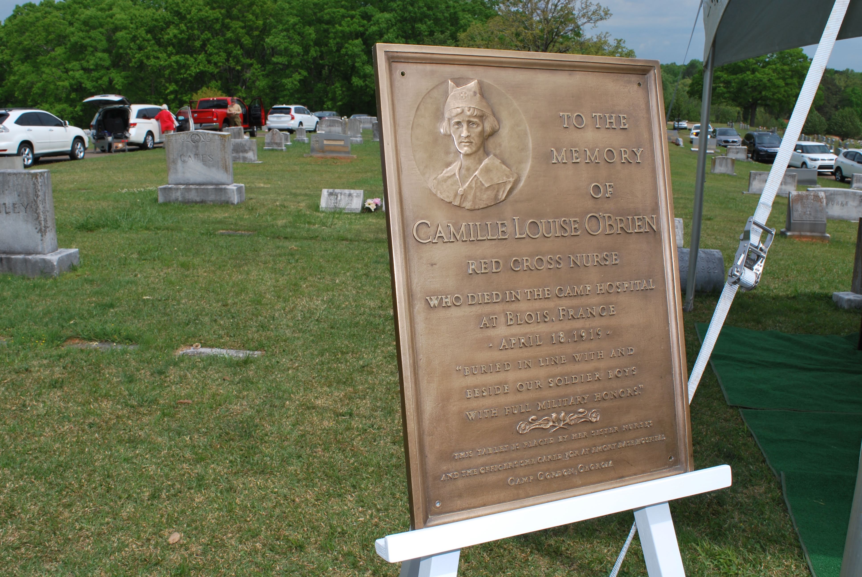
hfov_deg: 53.1
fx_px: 863
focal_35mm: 36
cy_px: 288
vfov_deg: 37.0
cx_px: 431
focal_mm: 24
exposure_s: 1/200
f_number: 13
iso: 100
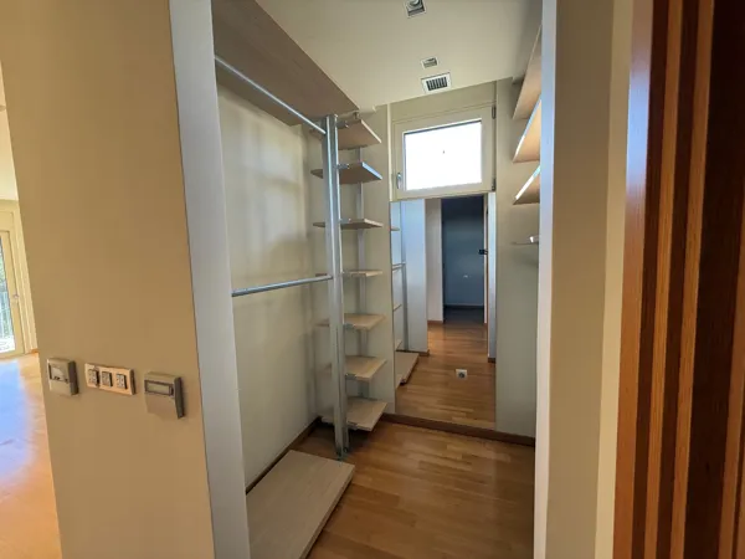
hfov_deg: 102.1
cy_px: 280
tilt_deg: -4.4
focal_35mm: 14
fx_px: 301
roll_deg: +1.9
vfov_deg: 85.7
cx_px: 372
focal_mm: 2.22
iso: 125
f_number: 2.2
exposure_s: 1/100
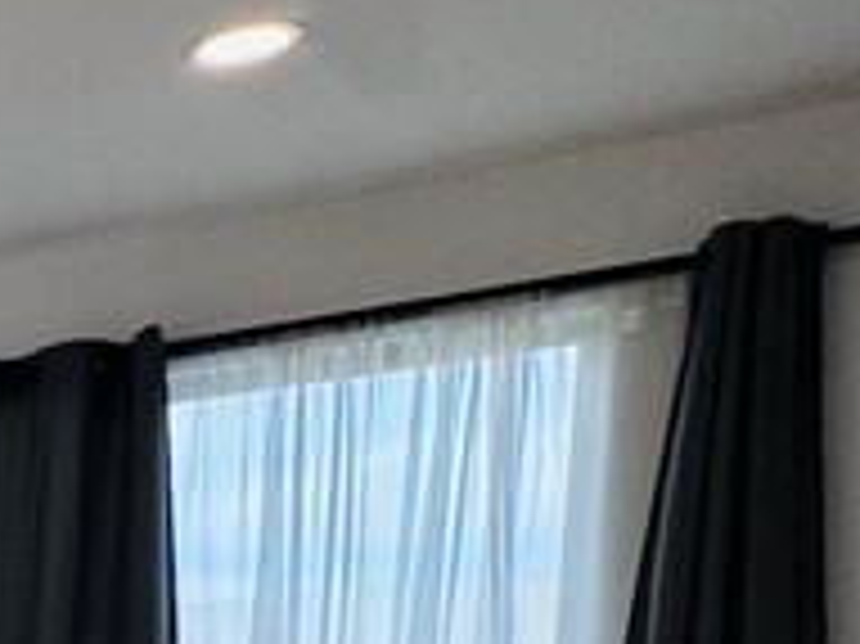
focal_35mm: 75
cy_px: 1031
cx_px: -1225
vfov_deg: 17.2
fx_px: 1862
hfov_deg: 14.9
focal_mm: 2.22
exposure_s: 1/120
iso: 64
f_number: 2.2
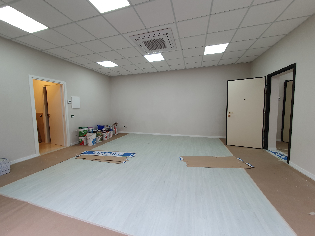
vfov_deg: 89.9
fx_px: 118
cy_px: 118
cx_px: 158
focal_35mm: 13
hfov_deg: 106.2
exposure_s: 1/50
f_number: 2.2
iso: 50
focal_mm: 1.8
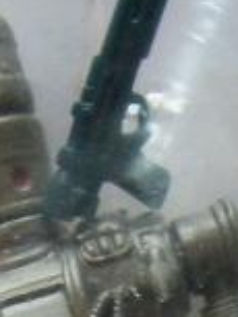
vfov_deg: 8.8
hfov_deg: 7.1
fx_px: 1922
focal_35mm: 210
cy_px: 666
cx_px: 190
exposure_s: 1/50
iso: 200
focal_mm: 6.3
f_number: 3.3
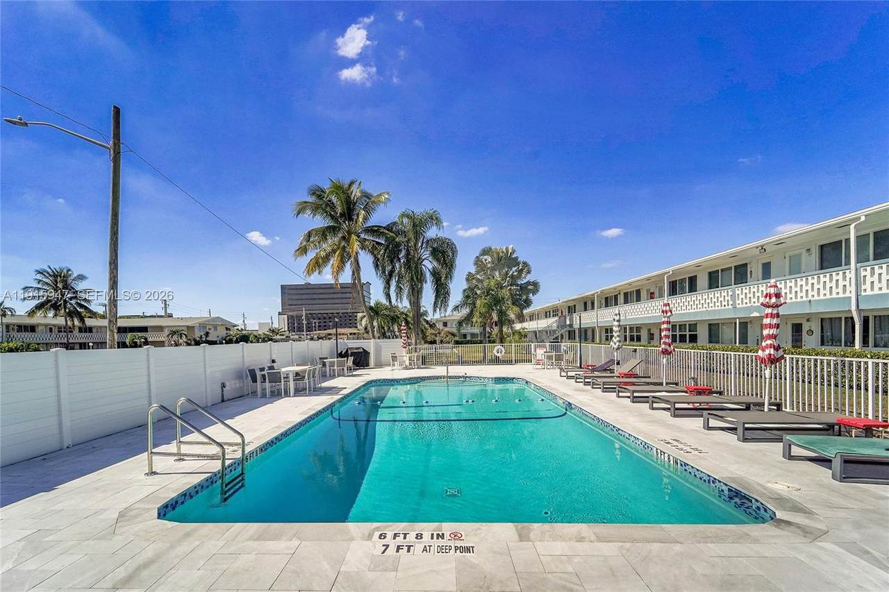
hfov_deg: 104.3
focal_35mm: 14
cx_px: 444
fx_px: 346
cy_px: 296
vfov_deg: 81.2
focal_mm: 14
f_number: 8
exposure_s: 1/800
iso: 400
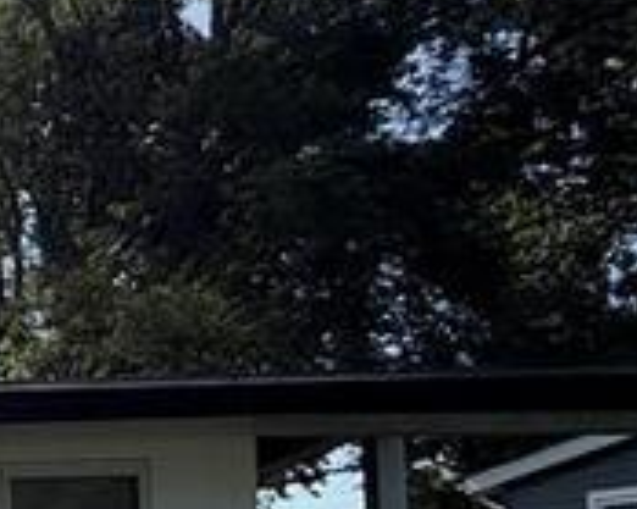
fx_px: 1187
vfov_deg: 22.7
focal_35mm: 63
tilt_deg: +3.4
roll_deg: +0.3
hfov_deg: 21.8
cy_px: 571
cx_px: -447
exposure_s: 1/1033
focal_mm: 2.22
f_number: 2.2
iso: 25
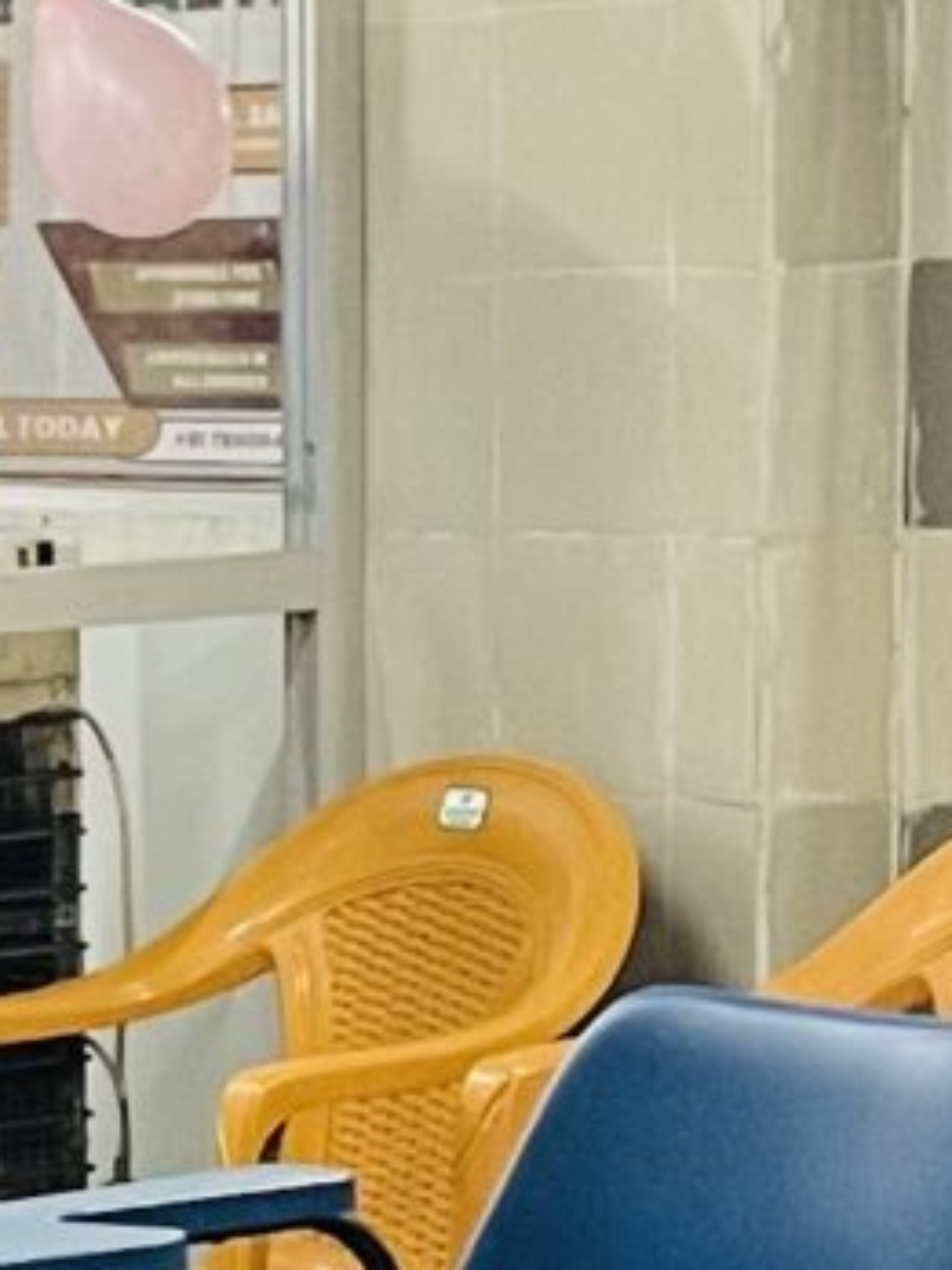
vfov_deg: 10.2
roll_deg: +3.1
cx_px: -664
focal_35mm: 191
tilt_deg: -11.0
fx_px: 7004
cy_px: 1624
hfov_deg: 7.6
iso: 250
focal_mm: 4.2
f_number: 1.6
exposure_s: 1/50
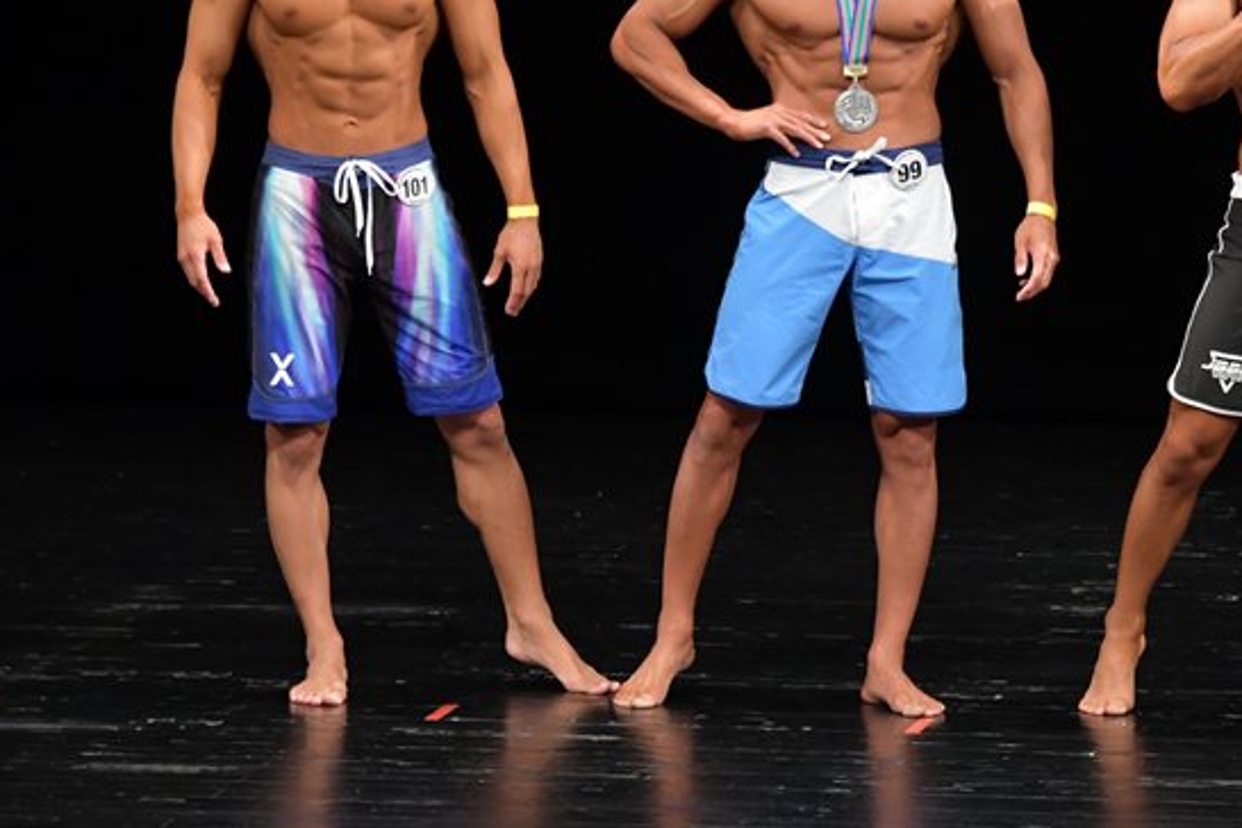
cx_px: 713
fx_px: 13212
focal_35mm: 383
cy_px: 257
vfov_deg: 3.6
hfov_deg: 5.4
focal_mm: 180
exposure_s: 1/400
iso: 3200
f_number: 5.6
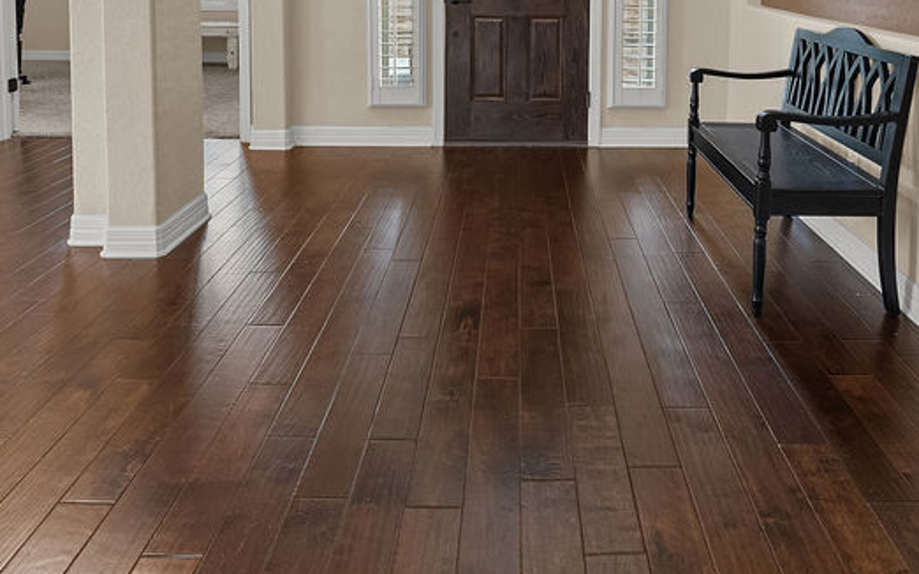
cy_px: 2
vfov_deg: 39.4
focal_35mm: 28
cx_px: 518
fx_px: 701
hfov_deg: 66.2
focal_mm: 14
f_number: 9
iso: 640
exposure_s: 1
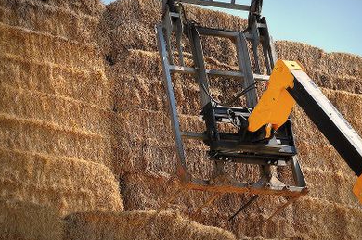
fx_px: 1737
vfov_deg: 7.9
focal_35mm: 173
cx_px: 213
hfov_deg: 11.9
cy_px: 95
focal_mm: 90
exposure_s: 1/200
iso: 200
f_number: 10
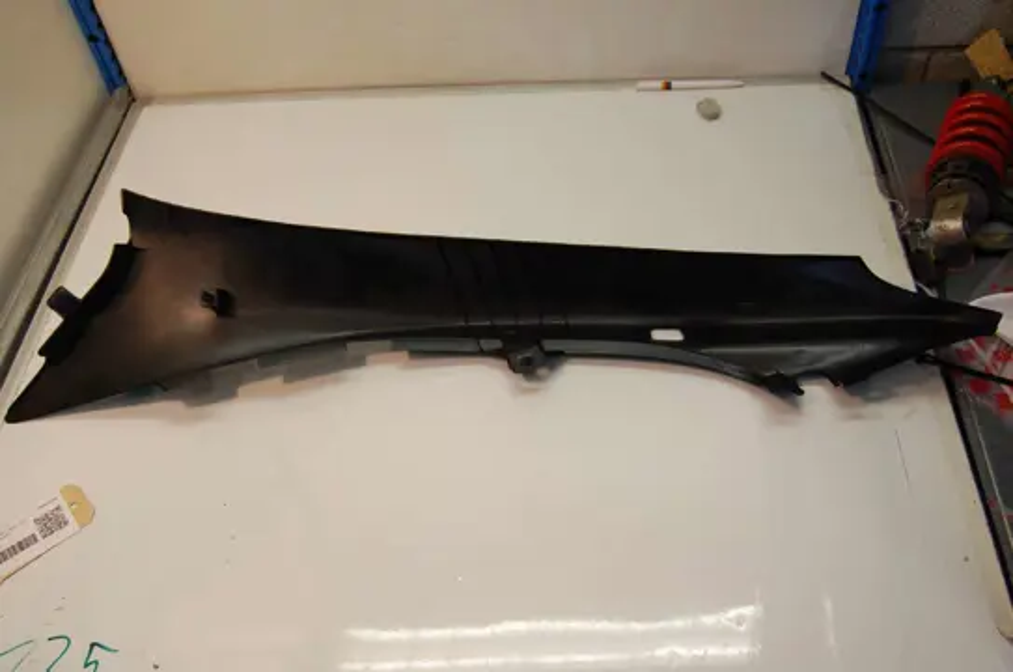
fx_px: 969
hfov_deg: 55.2
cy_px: 336
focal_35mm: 34
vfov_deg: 38.2
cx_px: 506
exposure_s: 1/100
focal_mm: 23
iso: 400
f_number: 5
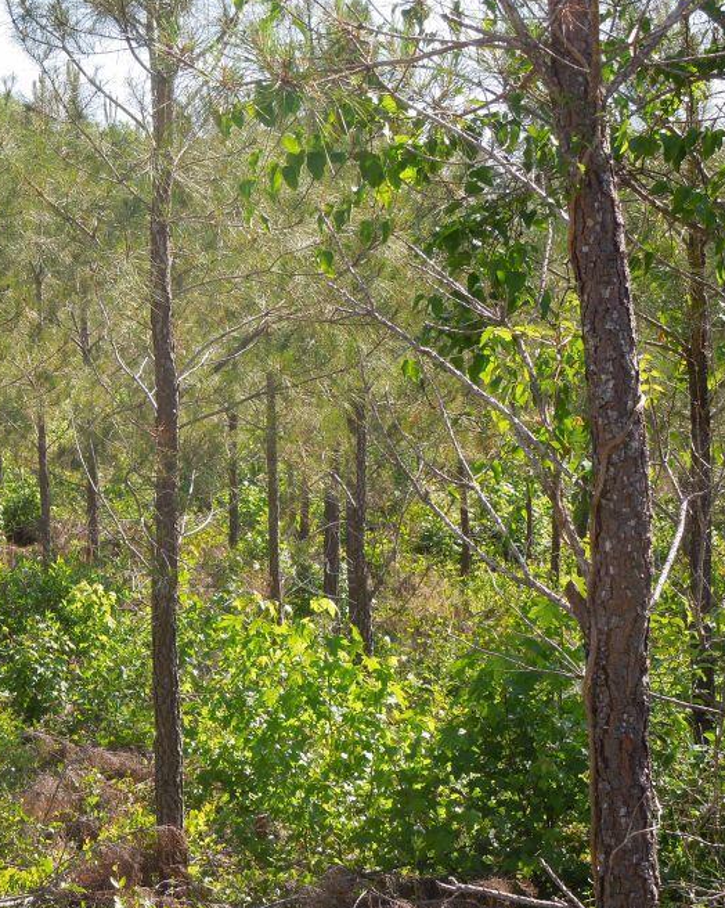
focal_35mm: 93
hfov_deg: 16.4
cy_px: 430
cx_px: 116
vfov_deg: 20.6
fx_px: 2497
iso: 100
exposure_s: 1/250
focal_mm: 11
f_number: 4.3
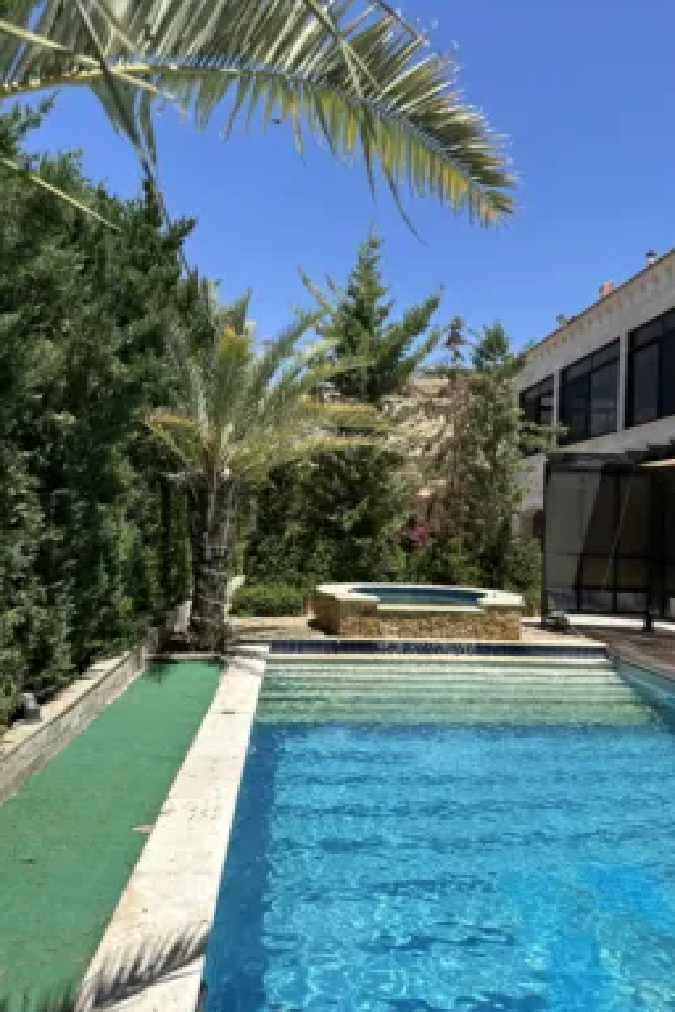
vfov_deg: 69.4
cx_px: 382
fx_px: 731
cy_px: 514
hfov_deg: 49.4
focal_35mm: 26
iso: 80
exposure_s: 1/5263
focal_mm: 6.86
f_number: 1.78
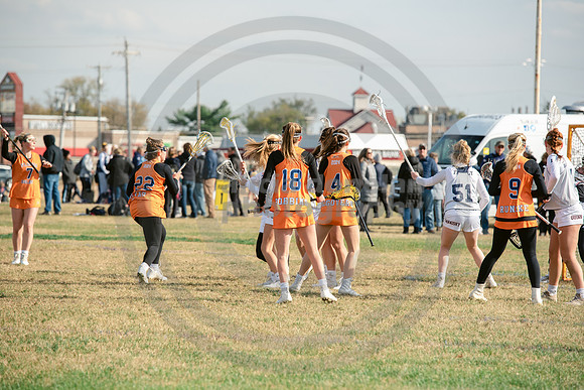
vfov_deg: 6.9
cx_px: 292
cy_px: 195
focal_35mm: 200
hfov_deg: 10.3
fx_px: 3245
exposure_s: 1/1600
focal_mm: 200
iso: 250
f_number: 5
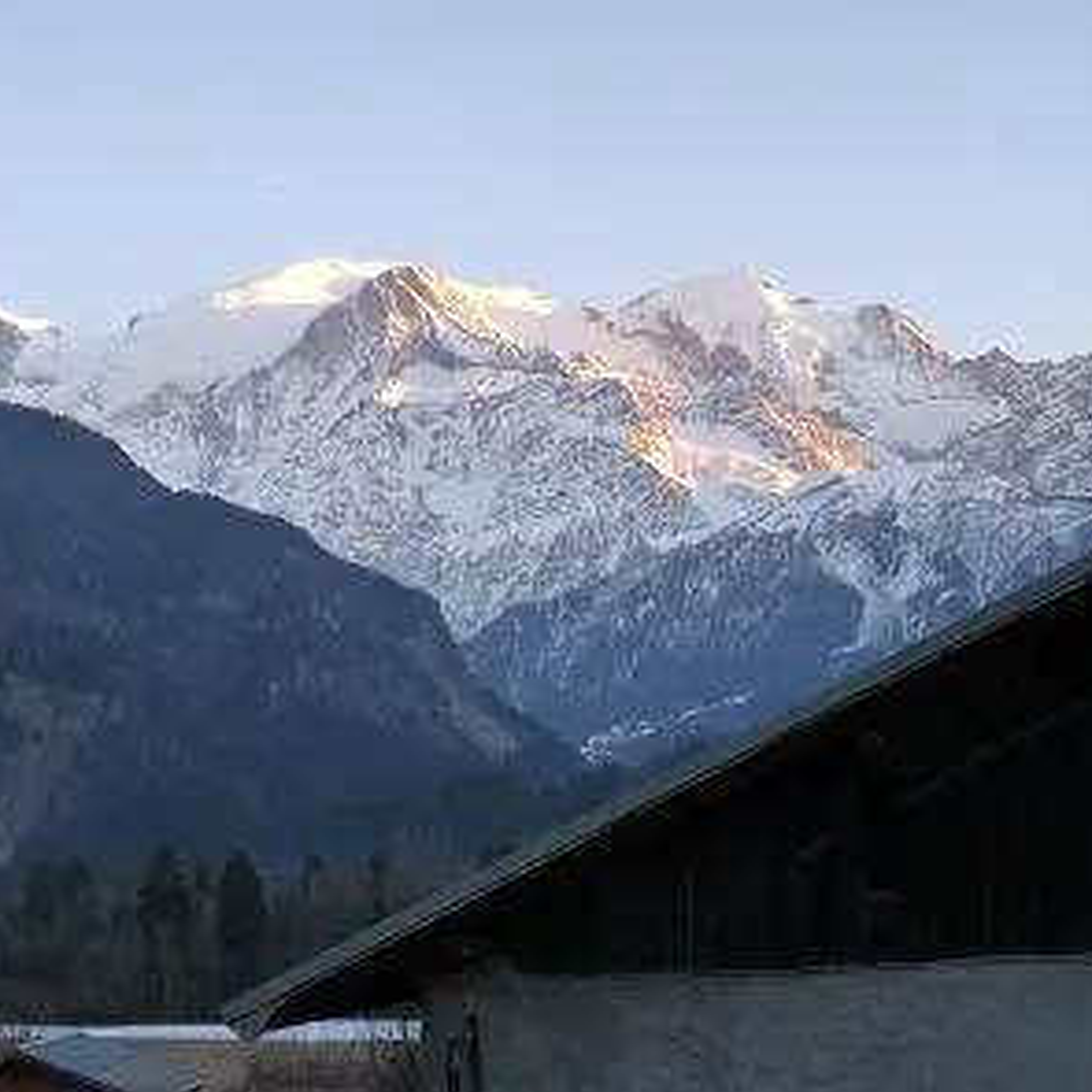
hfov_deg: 28.6
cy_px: 552
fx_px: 2141
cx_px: 463
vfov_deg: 28.6
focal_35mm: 60
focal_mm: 9
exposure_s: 1/50
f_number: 3.2
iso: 125
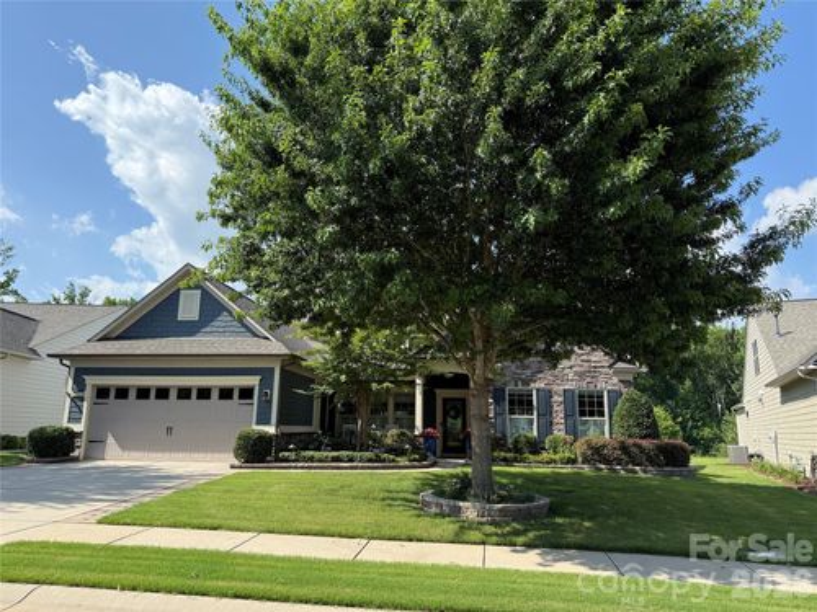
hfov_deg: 71.6
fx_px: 566
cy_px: 306
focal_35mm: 24
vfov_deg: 56.8
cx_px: 408
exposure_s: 1/2801
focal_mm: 6.76
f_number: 1.78
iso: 100
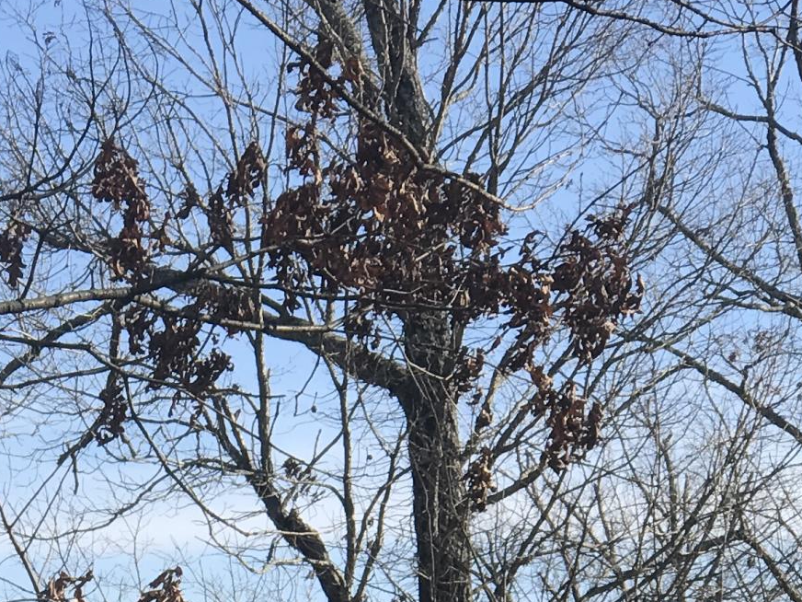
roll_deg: +0.6
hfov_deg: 10.0
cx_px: -2
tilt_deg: +0.9
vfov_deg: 7.5
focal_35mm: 196
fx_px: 4541
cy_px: 699
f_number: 2.8
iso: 20
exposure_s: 1/833
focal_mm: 6.6
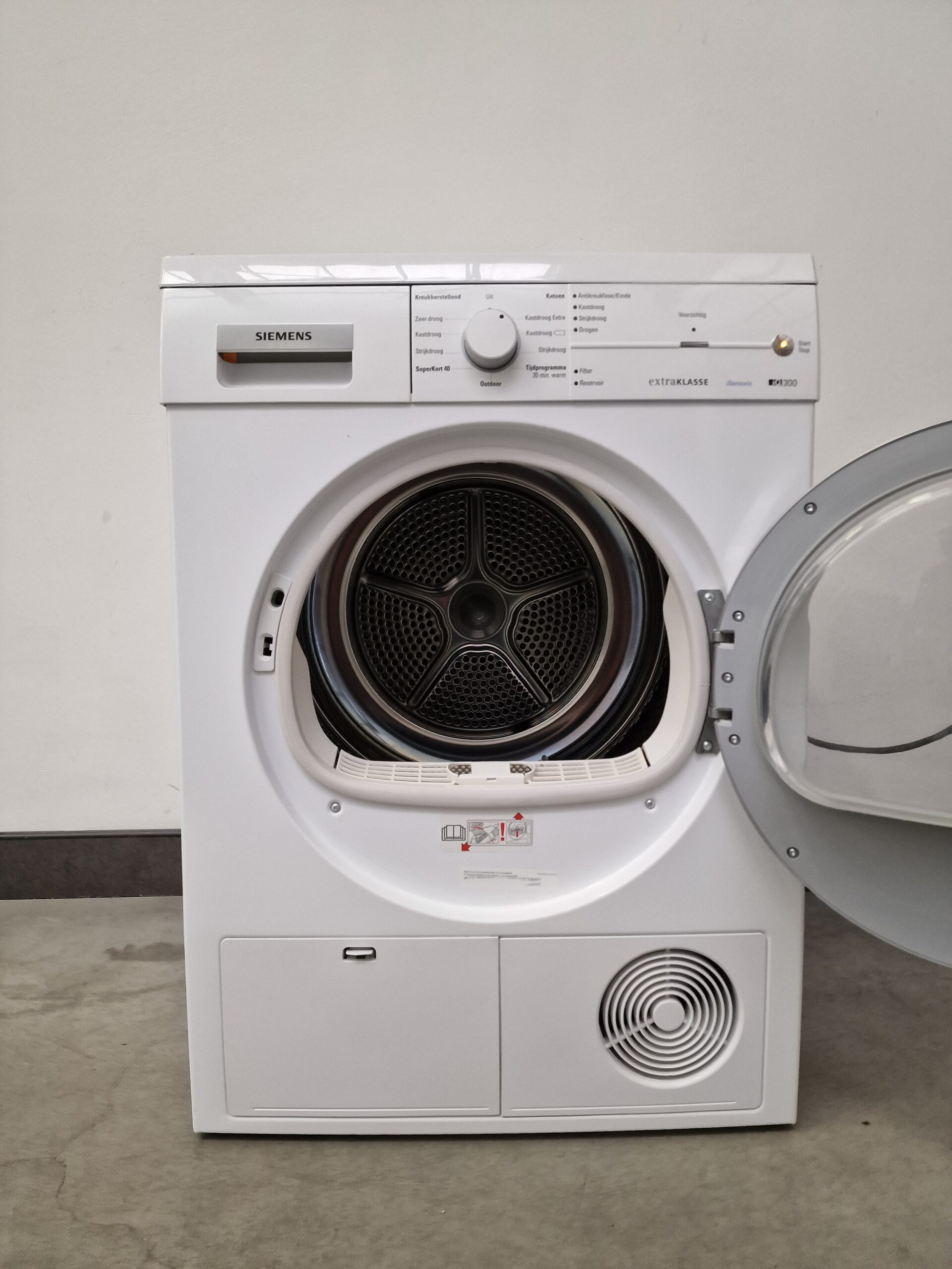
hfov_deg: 58.9
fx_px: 843
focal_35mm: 23
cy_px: 634
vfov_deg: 73.9
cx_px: 476
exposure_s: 1/100
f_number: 1.8
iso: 250
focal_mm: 6.4
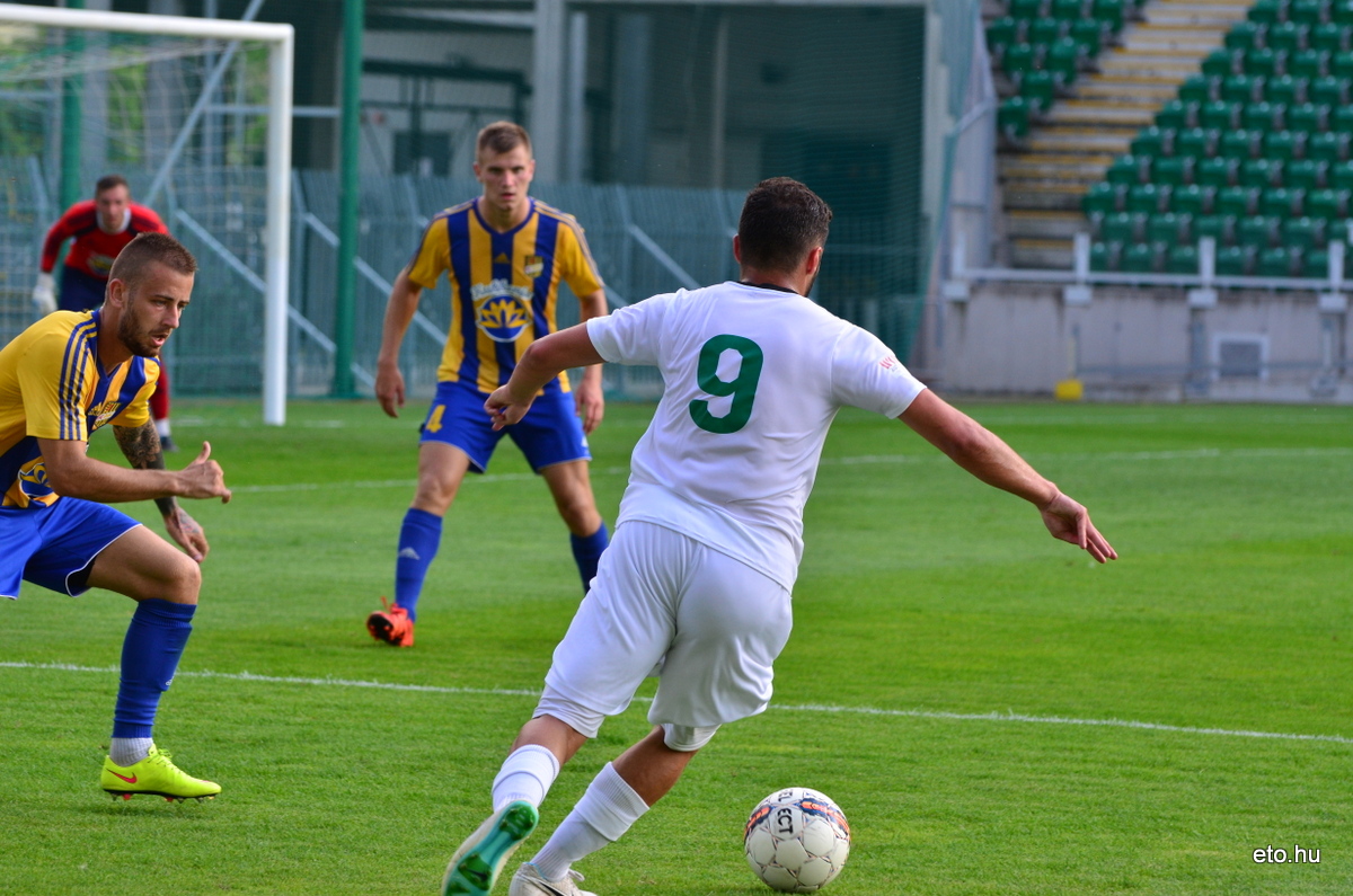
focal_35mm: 202
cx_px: 676
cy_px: 448
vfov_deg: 6.8
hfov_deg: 10.2
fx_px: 7595
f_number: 5.6
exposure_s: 1/500
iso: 450
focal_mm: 135
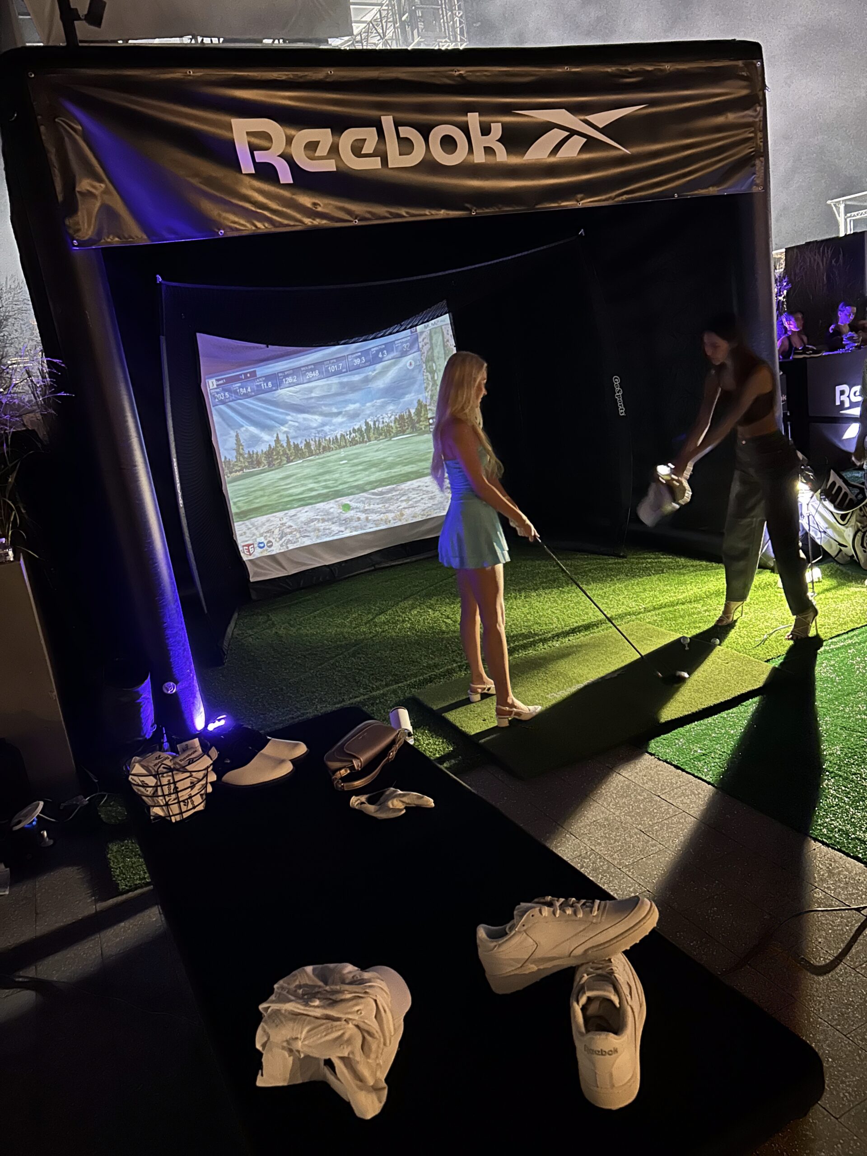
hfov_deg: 53.1
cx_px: 434
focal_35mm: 26
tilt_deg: -14.4
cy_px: 578
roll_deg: +8.5
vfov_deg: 67.3
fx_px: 868
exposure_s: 1/19
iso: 1250
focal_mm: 5.7
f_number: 1.5
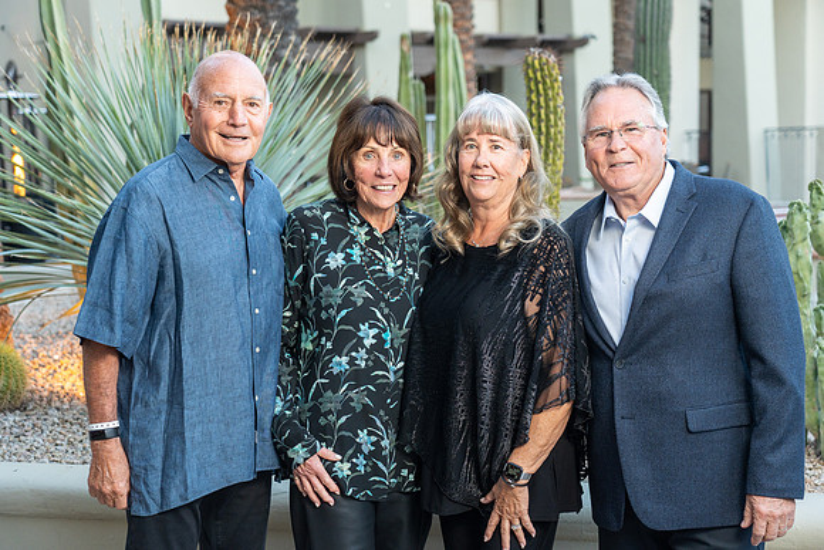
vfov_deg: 23.4
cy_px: 275
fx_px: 1328
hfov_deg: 34.5
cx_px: 412
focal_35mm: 58
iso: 800
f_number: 4
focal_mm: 58
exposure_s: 1/160
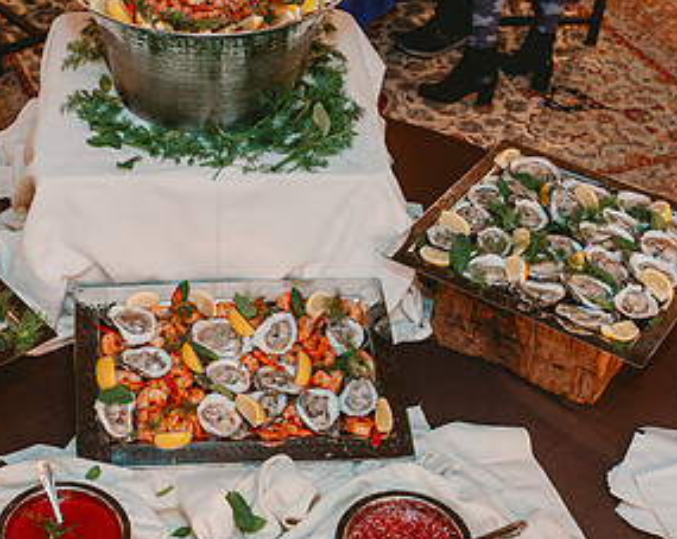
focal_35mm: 58
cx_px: 182
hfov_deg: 32.0
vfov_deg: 26.1
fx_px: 1160
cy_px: 314
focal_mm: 24
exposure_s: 1/60
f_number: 4
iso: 2000
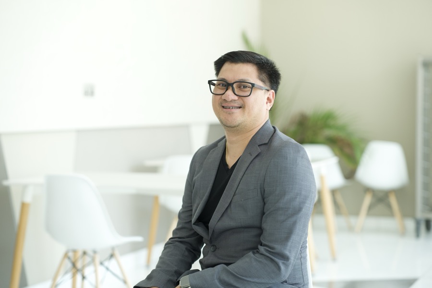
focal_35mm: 85
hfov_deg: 23.9
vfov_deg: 16.1
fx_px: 1020
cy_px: 144
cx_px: 216
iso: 1250
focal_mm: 85
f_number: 2.5
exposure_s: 1/640
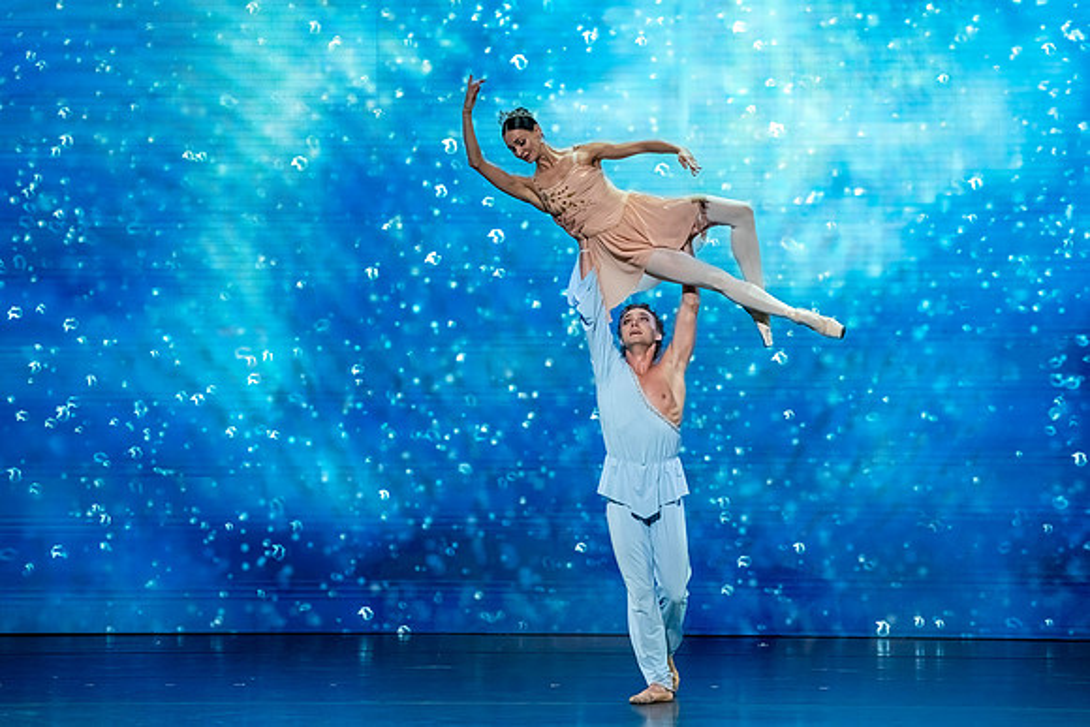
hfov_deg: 6.7
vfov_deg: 4.5
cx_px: 484
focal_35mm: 309
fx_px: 9359
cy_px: 355
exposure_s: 1/400
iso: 6400
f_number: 5.6
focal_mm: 276
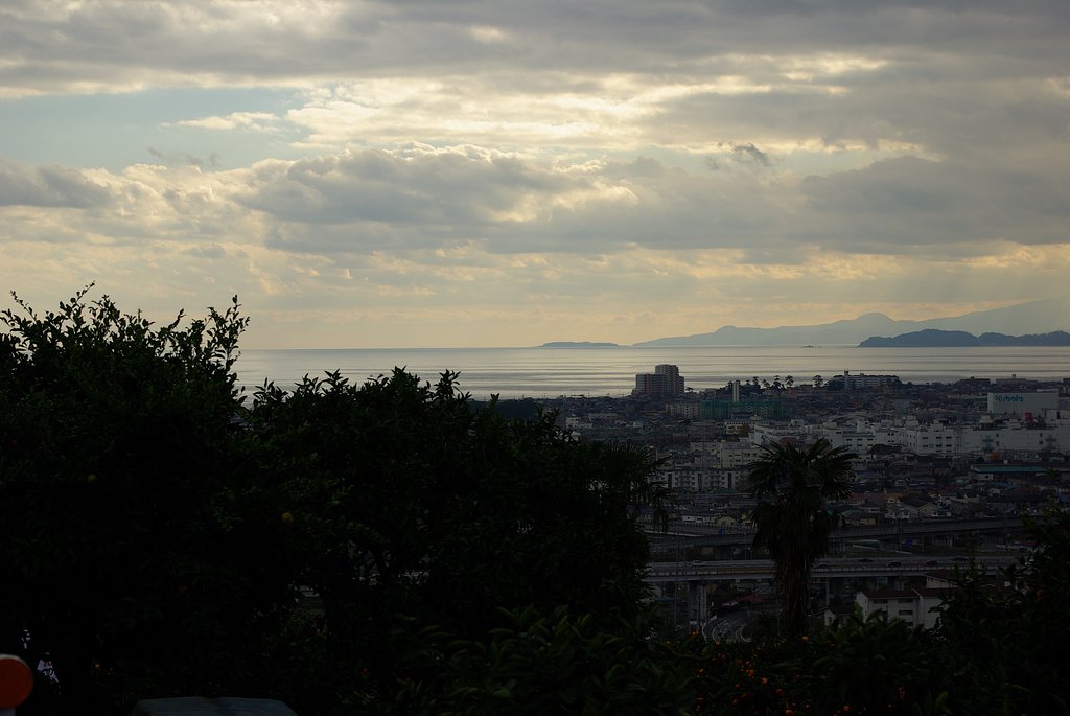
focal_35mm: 82
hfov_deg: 24.6
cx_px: 535
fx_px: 2454
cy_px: 358
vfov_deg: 16.6
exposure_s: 1/400
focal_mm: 55
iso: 100
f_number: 5.6
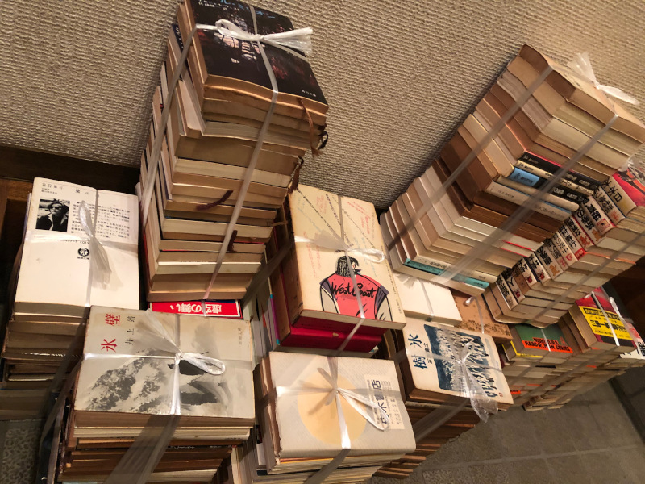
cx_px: 322
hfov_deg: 63.4
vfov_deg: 49.7
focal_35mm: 28
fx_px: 522
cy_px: 242
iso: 80
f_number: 1.8
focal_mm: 3.99
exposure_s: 1/7
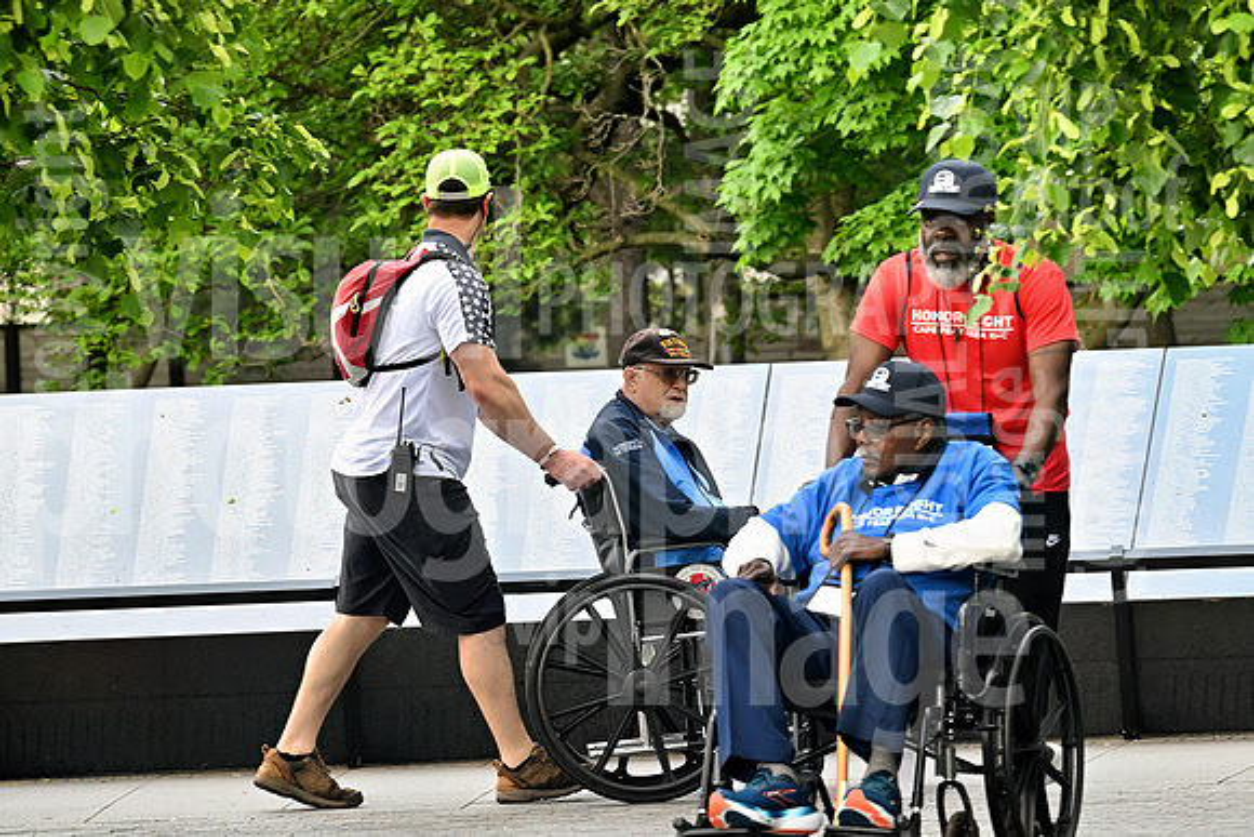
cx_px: 627
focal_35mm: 255
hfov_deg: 8.1
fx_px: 8884
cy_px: 418
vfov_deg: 5.4
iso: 2800
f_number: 8
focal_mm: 170
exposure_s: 1/250
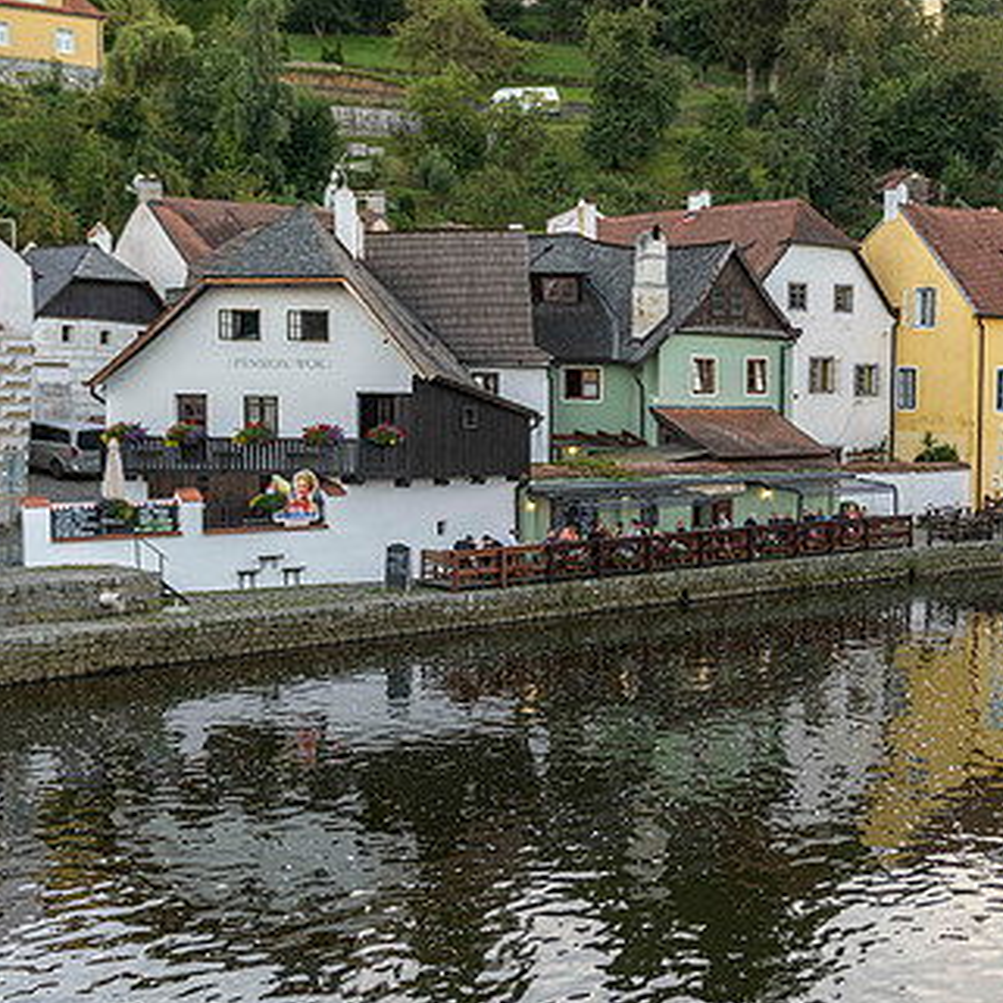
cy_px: 545
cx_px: 773
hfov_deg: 31.5
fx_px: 1737
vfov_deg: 32.2
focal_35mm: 53
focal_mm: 32
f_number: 3.5
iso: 100
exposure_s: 1/60
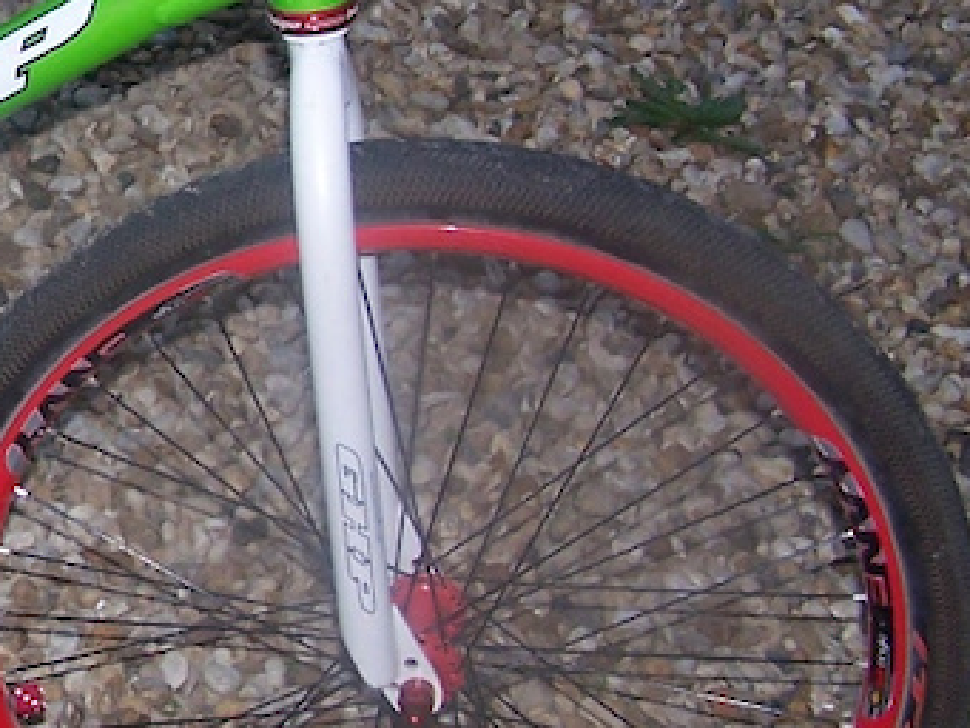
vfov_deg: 13.0
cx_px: -225
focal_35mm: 114
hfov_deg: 16.5
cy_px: 228
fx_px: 3196
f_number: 2.8
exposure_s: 1/60
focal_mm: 6.3
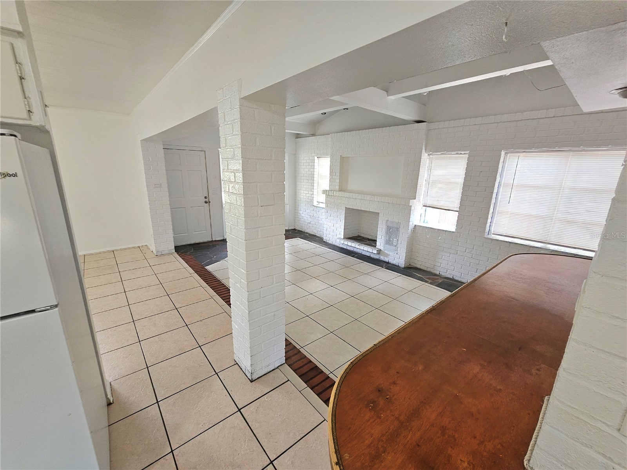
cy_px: 235
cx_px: 314
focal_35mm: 13
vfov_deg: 89.9
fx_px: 235
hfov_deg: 106.2
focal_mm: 2.2
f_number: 2.2
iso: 200
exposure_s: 1/60.2
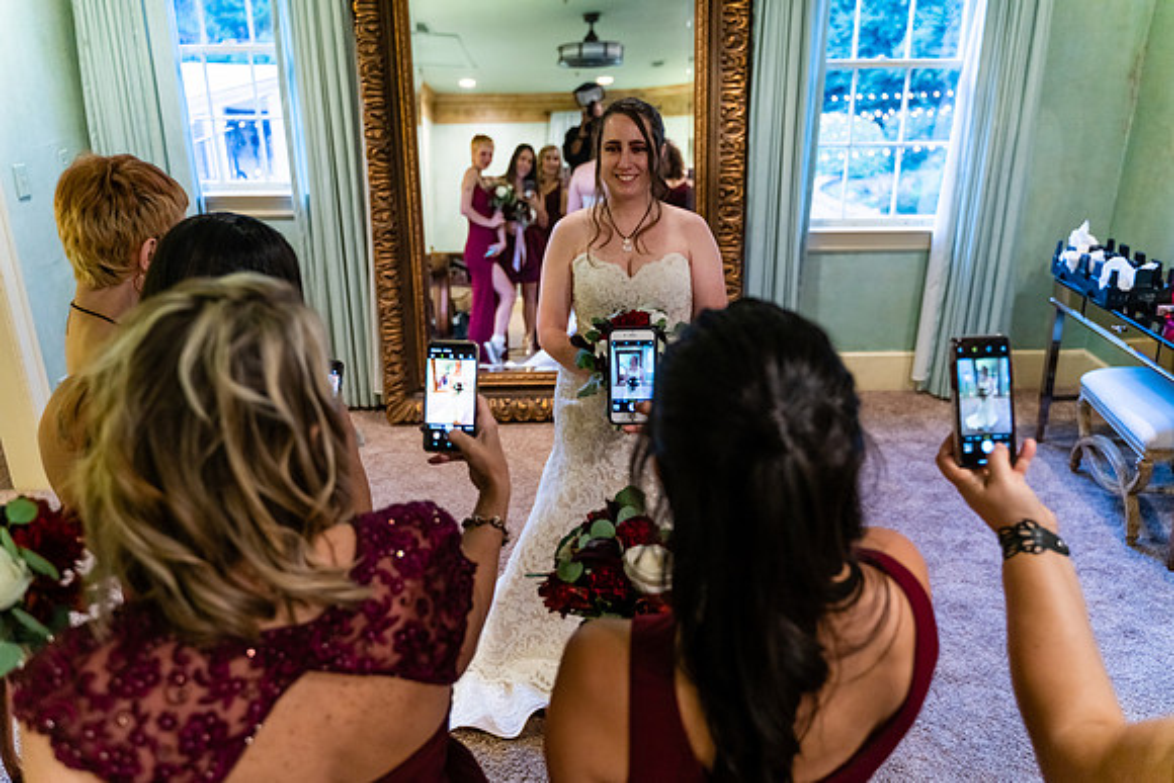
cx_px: 587
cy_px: 392
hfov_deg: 64.2
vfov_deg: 45.4
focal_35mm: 29
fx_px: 936
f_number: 2.8
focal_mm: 28
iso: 1000
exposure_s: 1/60
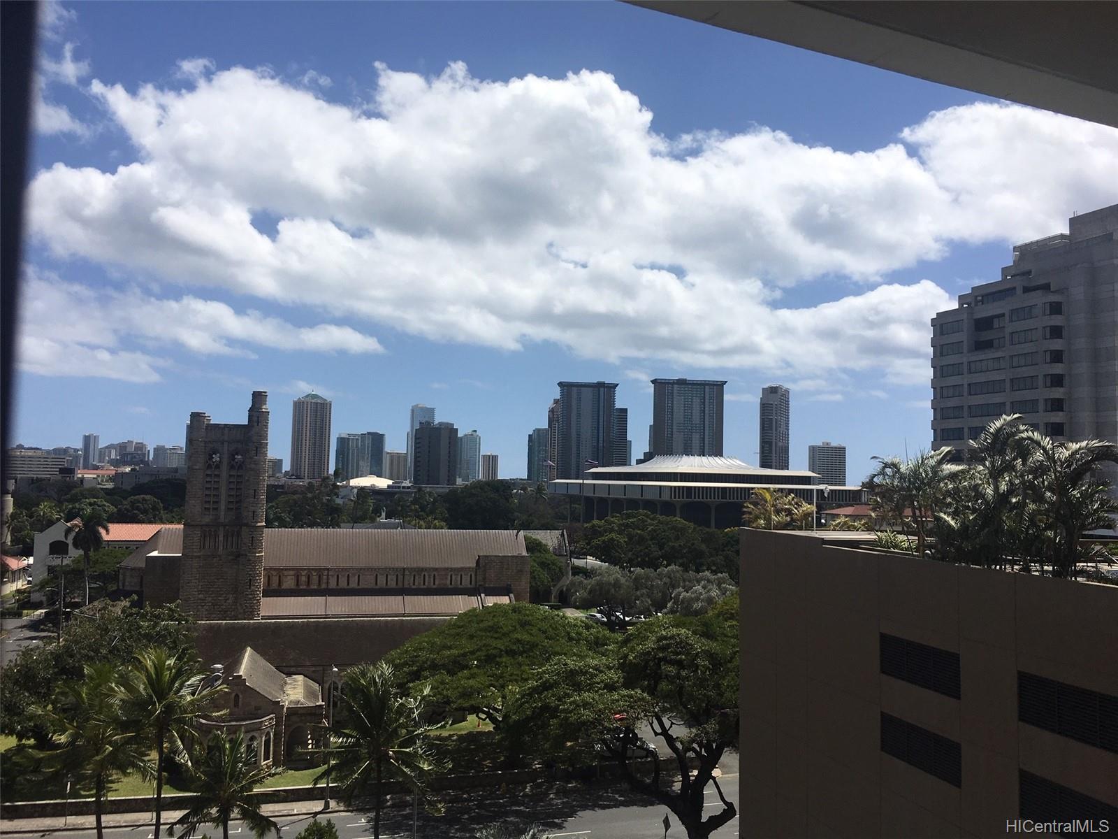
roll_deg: -1.1
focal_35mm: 29
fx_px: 937
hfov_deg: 61.7
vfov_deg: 48.2
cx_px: 559
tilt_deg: +5.2
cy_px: 420
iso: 25
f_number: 2.2
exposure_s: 1/3497
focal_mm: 4.15
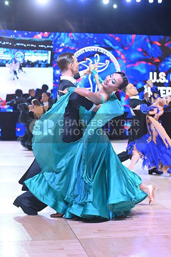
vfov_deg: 28.8
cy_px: 128
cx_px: 86
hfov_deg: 19.5
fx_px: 498
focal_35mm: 70
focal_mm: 70
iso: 4000
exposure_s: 1/400
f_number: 4.5
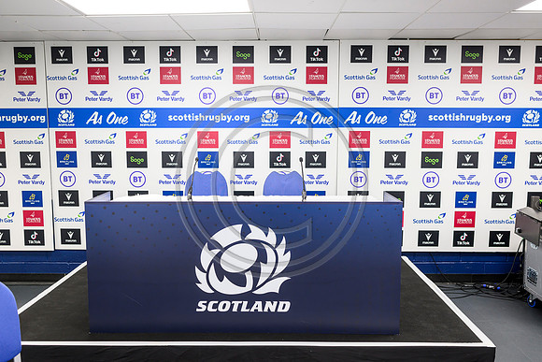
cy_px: 181
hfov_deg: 54.4
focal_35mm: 35
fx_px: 527
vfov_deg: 37.9
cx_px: 271
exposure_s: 1/100
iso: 1000
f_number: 4
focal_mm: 35
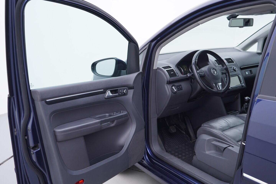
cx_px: 138
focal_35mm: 36
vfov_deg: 36.9
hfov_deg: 53.1
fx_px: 276
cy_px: 92
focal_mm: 24
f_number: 3.2
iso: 125
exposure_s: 1/50
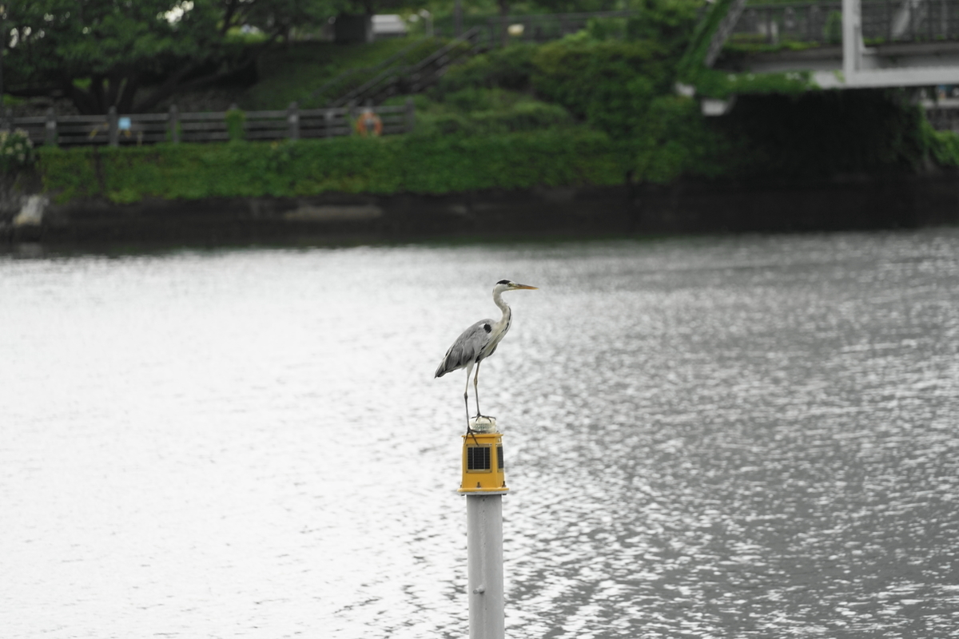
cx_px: 480
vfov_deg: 4.6
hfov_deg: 6.9
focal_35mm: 300
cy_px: 320
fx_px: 7991
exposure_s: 1/320
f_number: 5.6
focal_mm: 300
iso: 250
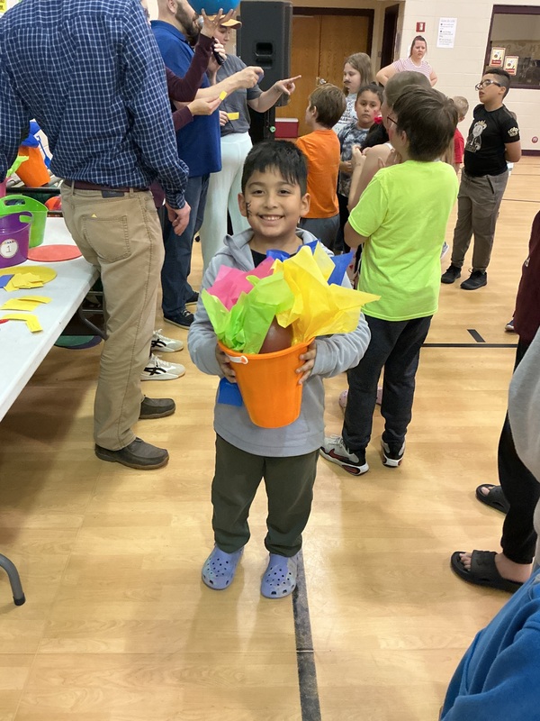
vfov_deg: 61.7
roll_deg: -1.7
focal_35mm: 29
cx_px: 270
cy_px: 360
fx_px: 603
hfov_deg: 48.2
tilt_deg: -27.5
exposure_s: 1/60
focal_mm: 3
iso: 200
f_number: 1.8
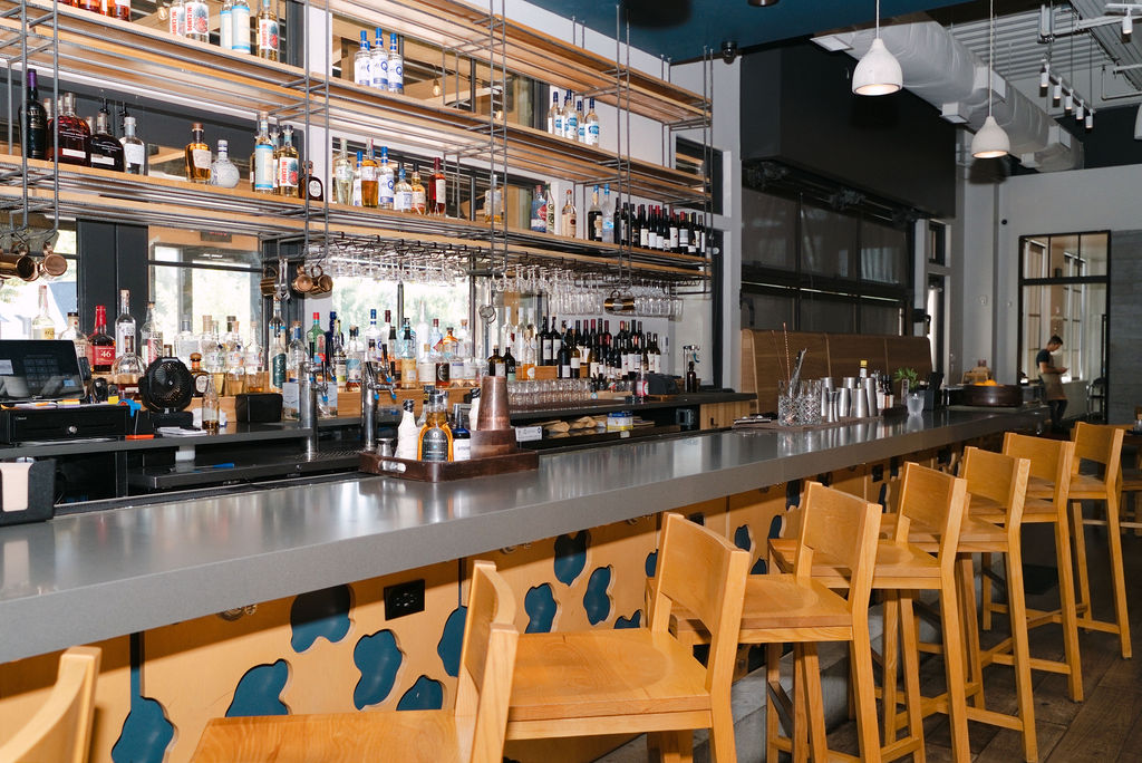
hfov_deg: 61.9
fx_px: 952
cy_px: 382
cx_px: 571
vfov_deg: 43.7
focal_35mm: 30
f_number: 5.6
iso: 800
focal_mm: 30
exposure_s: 1/160
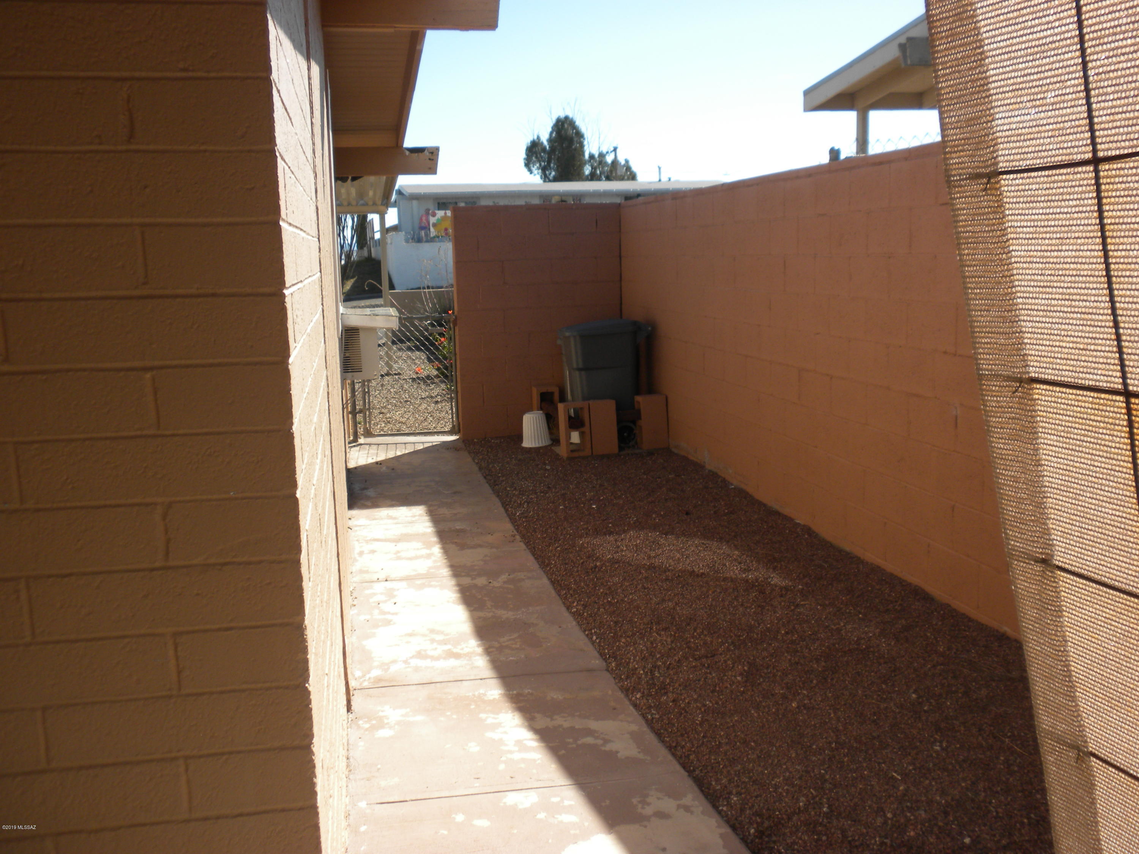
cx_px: 570
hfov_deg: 50.1
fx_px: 1217
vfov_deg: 38.7
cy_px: 427
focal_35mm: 37
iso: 64
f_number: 3.5
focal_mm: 6.6
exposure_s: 1/520
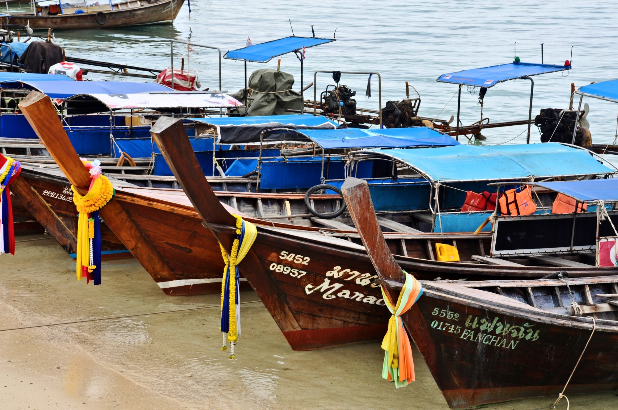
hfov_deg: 23.4
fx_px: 1492
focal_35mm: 87
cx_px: 309
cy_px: 205
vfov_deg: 15.7
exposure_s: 1/125
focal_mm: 58
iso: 200
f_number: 8
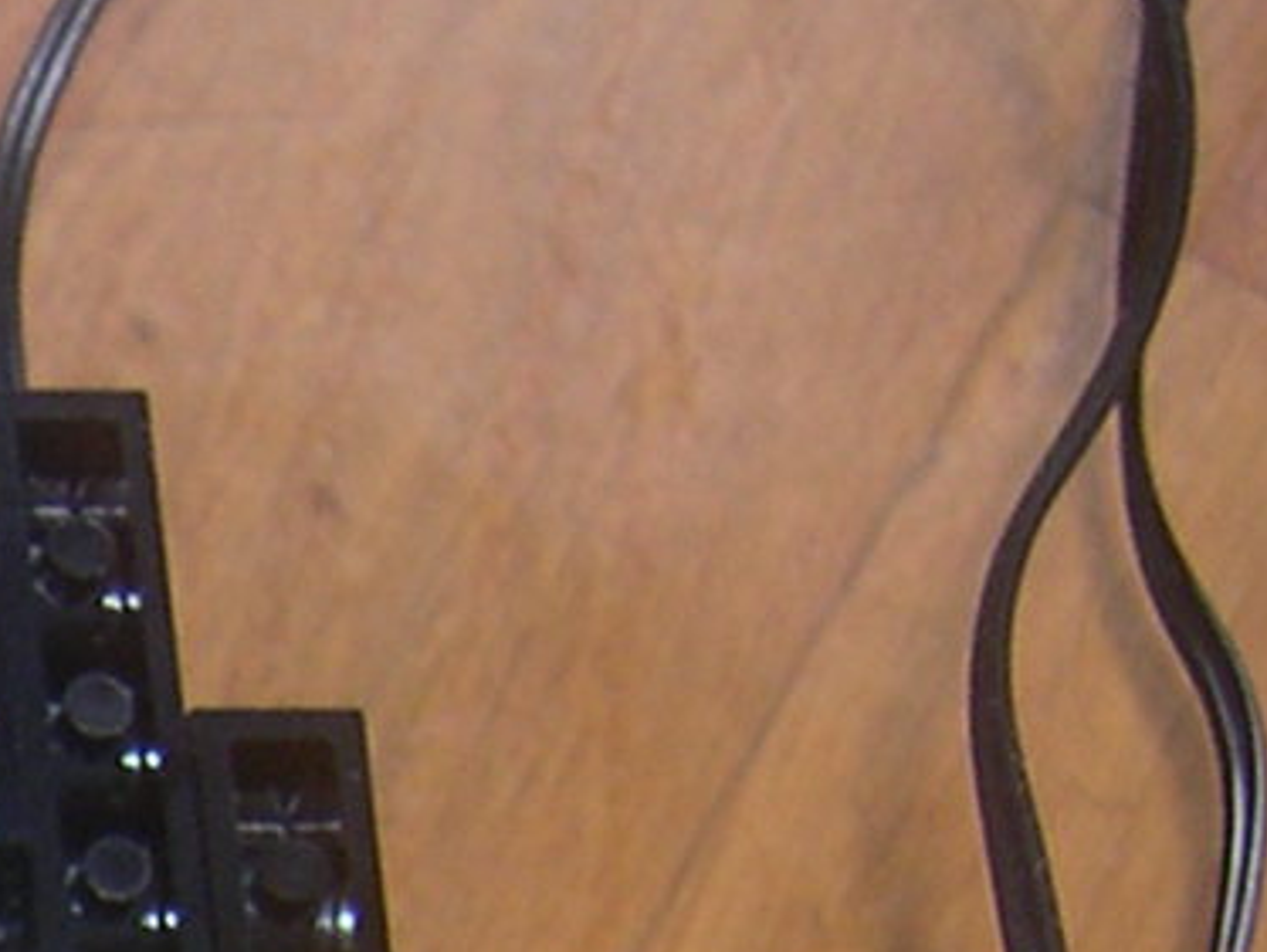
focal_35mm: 255
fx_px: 9339
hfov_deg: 7.1
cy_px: 2443
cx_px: -2270
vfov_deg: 5.6
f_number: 2.9
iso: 100
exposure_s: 1/60
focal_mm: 9
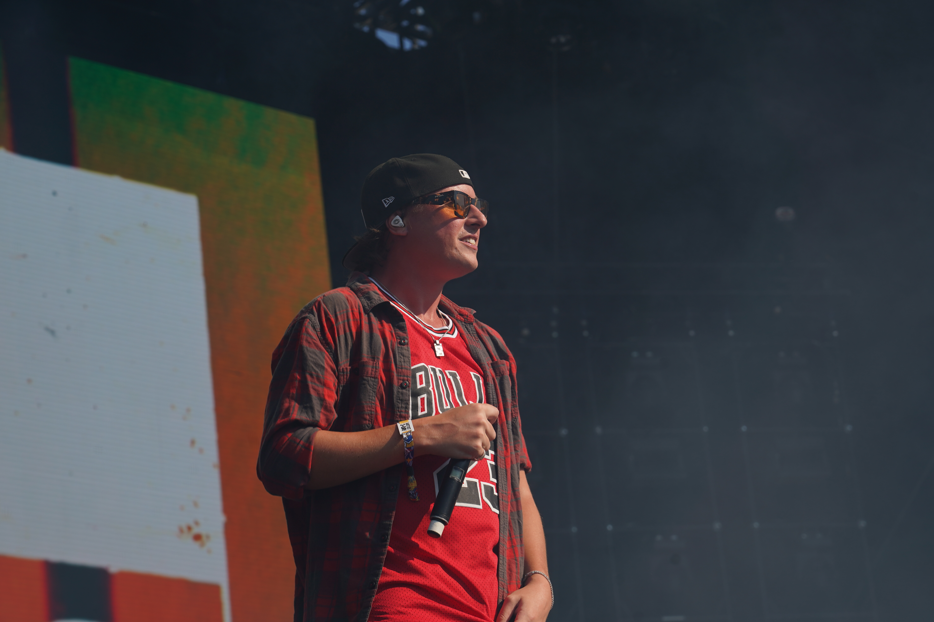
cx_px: 464
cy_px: 312
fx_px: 2776
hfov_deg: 19.1
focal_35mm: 107
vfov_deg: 12.8
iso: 100
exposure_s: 1/500
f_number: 8
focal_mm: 105
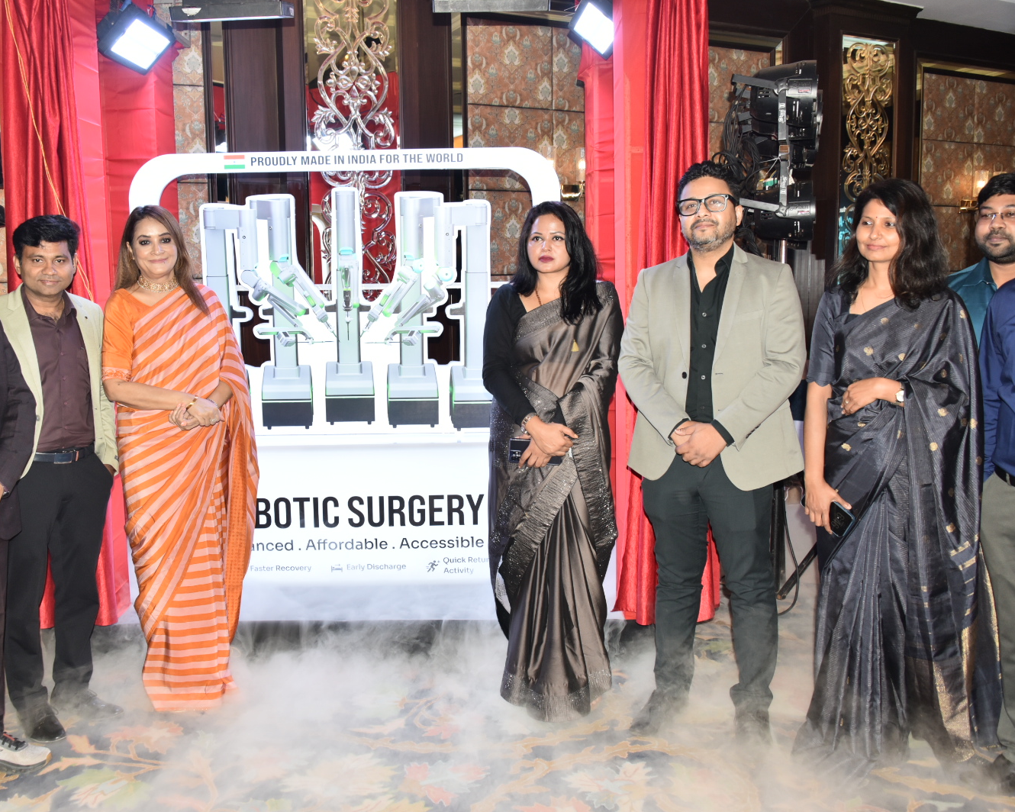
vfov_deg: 45.8
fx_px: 961
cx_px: 439
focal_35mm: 32
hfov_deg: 55.5
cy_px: 408
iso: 640
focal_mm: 28
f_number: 5.6
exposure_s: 1/160
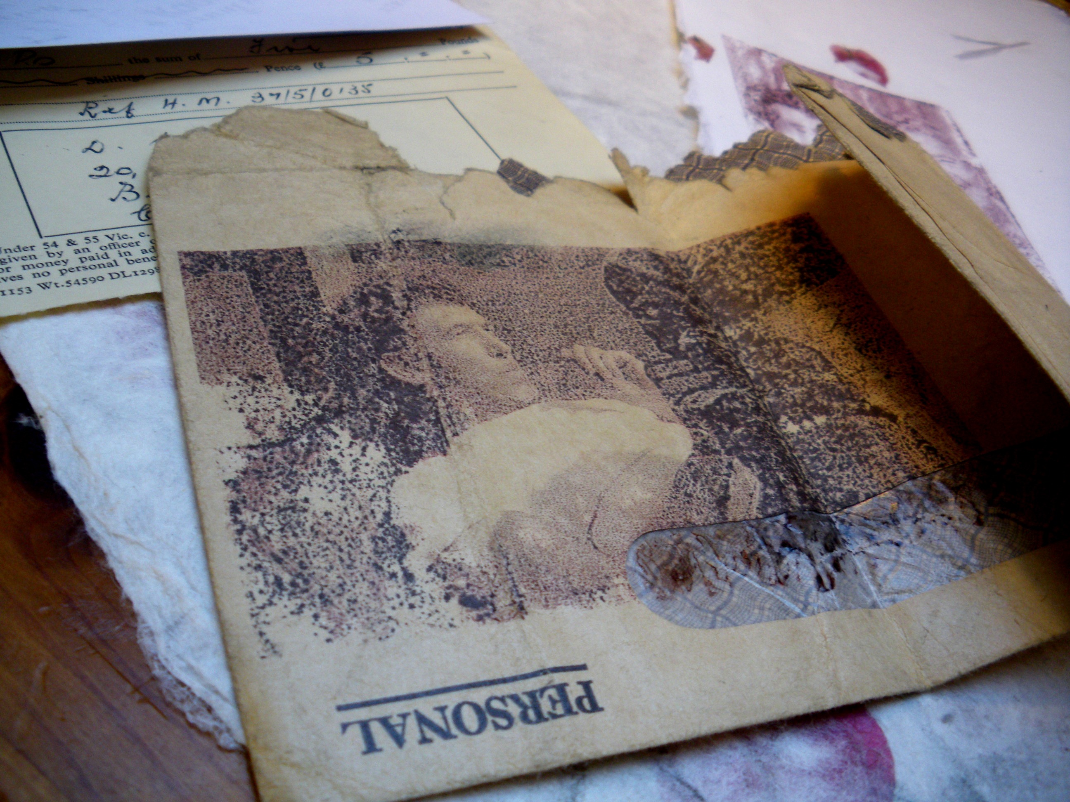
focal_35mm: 36
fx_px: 1113
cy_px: 401
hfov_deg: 51.4
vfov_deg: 39.7
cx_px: 535
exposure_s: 1/60
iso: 160
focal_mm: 6.3
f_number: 3.5
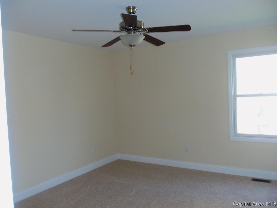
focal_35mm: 29
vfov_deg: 48.2
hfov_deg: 61.7
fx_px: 232
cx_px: 138
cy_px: 104
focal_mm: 5.2
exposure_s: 1/30
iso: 100
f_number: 3.4
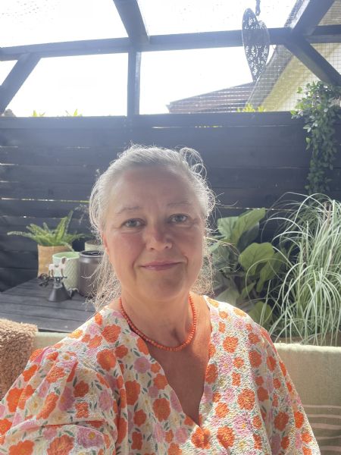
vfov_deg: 69.4
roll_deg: -3.6
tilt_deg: -8.1
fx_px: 328
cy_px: 228
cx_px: 170
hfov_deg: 54.9
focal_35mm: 25
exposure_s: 1/226
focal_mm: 5.1
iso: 32
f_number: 1.6
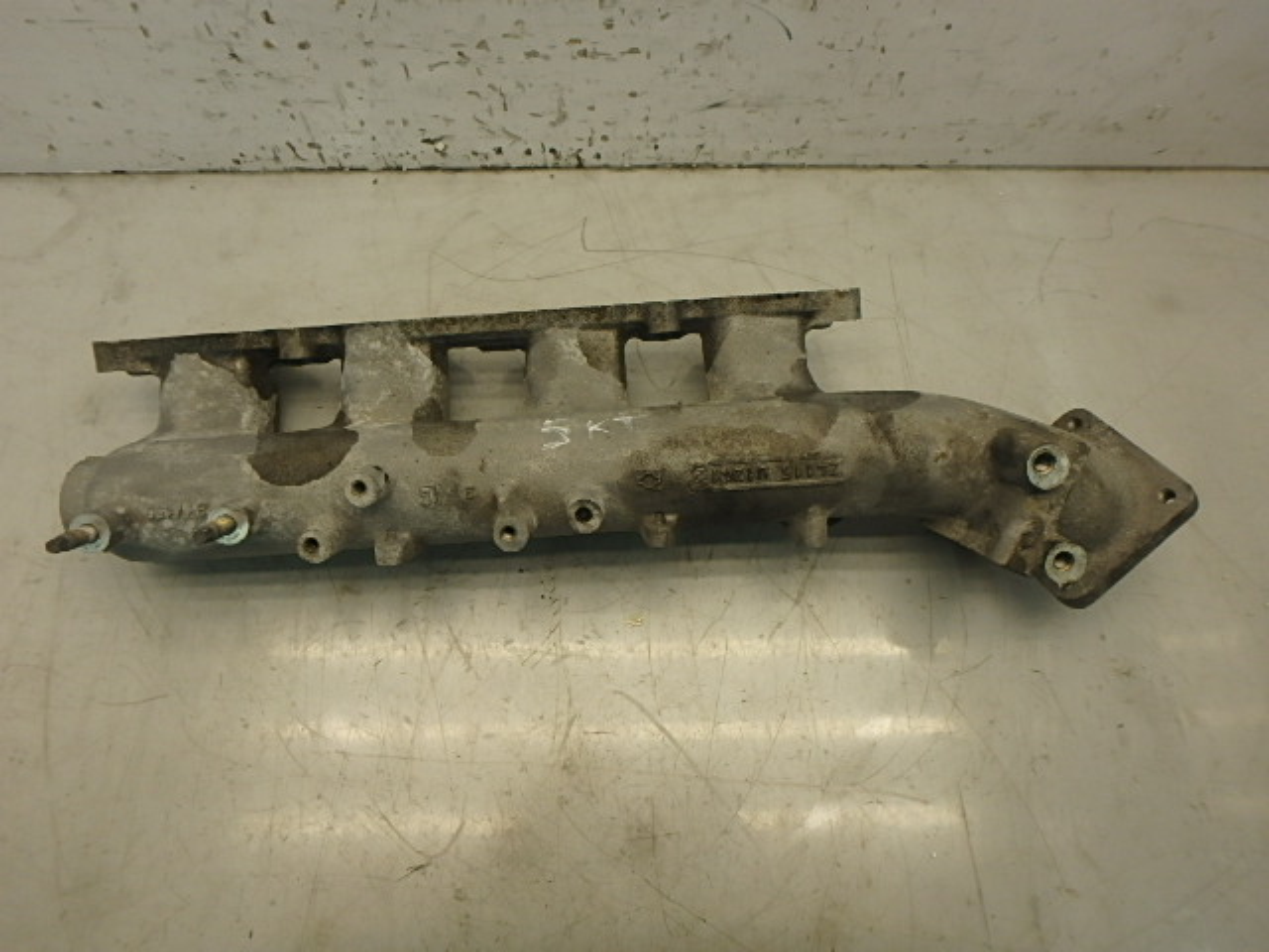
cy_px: 476
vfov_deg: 63.4
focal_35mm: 21
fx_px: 770
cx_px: 634
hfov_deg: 79.0
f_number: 3.5
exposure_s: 1/60
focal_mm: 3.7
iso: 160
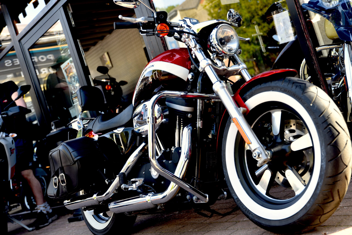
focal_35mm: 52
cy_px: 118
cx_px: 176
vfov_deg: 26.0
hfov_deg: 38.2
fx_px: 509
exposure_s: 1/60
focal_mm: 52
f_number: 4
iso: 100
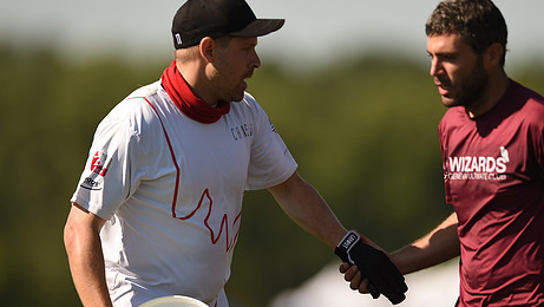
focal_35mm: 526
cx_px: 321
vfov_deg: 2.3
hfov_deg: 4.1
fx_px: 7592
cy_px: 162
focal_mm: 400
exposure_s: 1/2000
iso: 100
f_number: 3.2
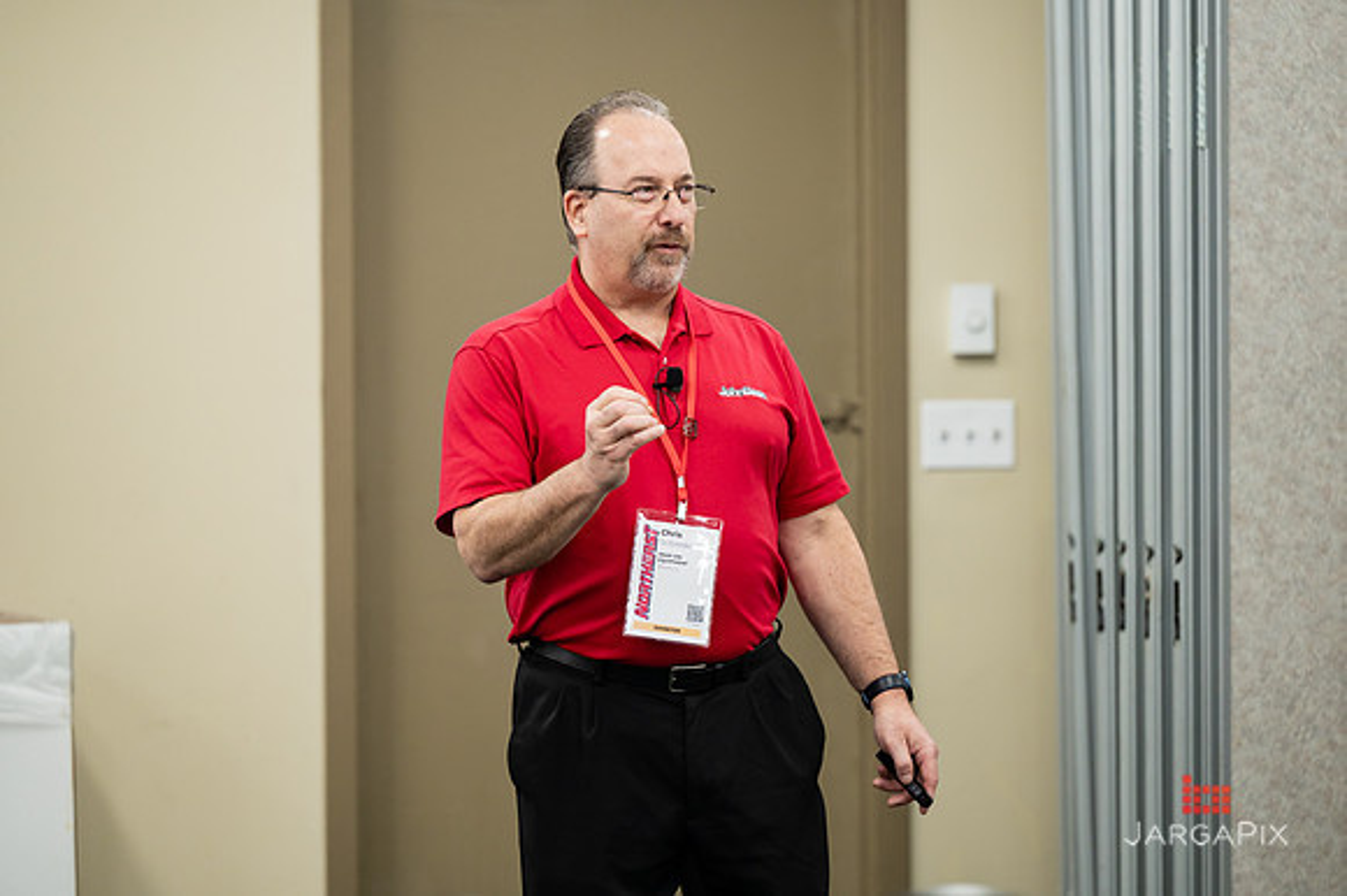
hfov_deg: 11.8
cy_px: 427
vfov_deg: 7.9
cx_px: 677
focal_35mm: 174
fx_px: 6512
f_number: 3.2
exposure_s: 1/200
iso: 1000
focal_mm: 165
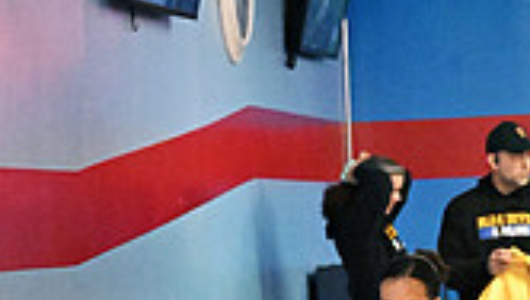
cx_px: 393
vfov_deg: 4.4
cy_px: 610
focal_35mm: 275
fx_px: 3871
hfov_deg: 7.8
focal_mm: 65
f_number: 2.8
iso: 8000
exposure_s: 1/800
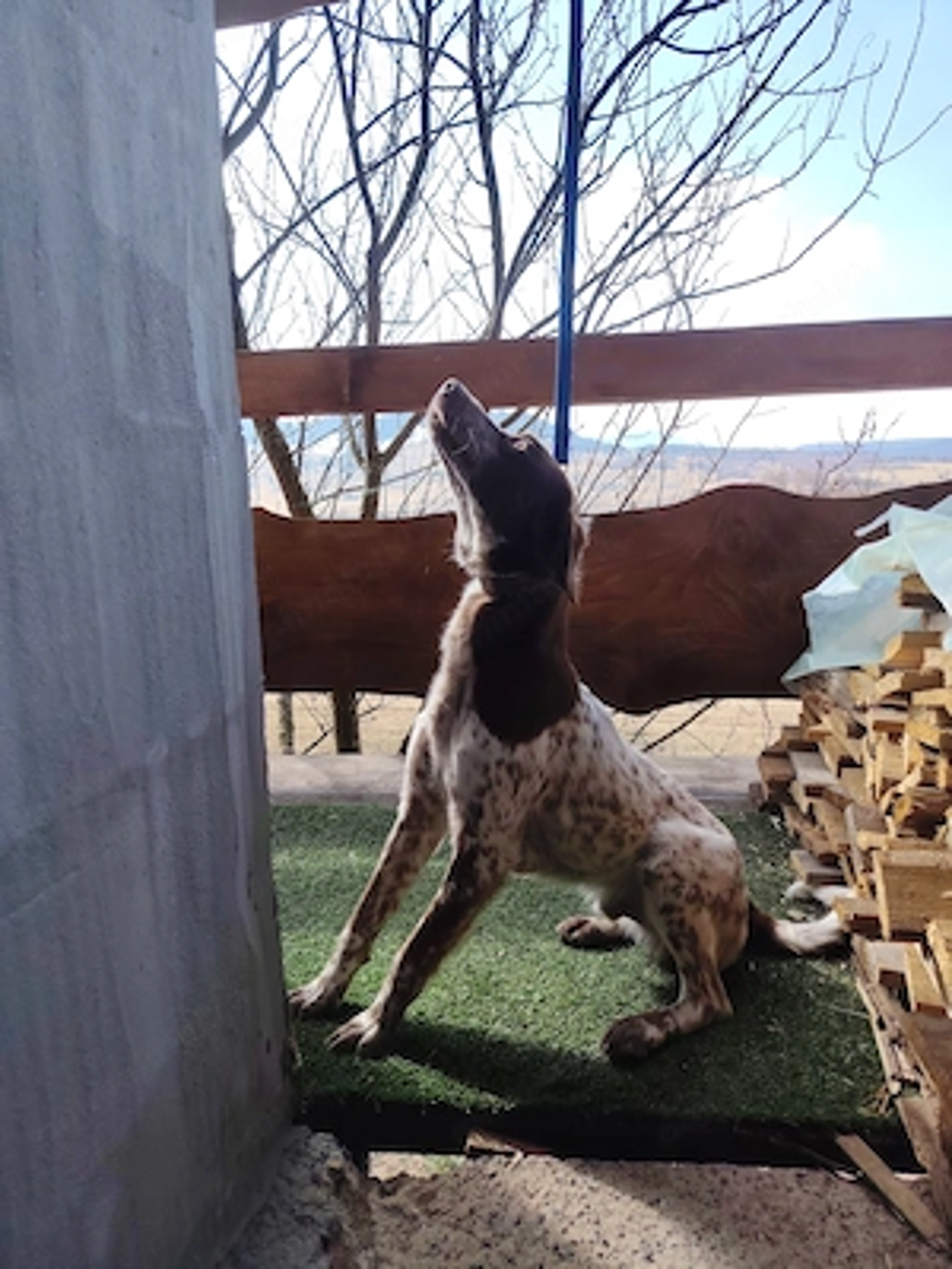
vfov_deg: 71.6
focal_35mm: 24
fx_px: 880
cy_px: 634
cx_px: 476
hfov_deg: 56.8
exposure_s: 1/900
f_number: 1.75
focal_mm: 5.25
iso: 224
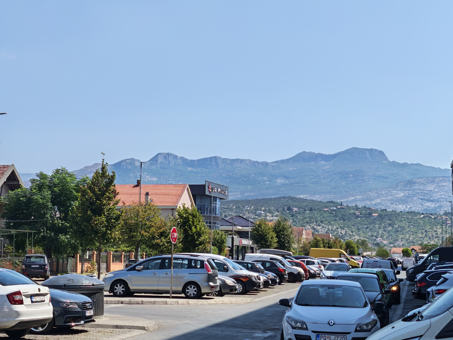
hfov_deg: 25.3
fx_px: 1008
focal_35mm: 77
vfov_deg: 19.1
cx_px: 226
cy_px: 169
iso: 50
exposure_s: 1/1800
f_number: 1.6
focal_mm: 6.55
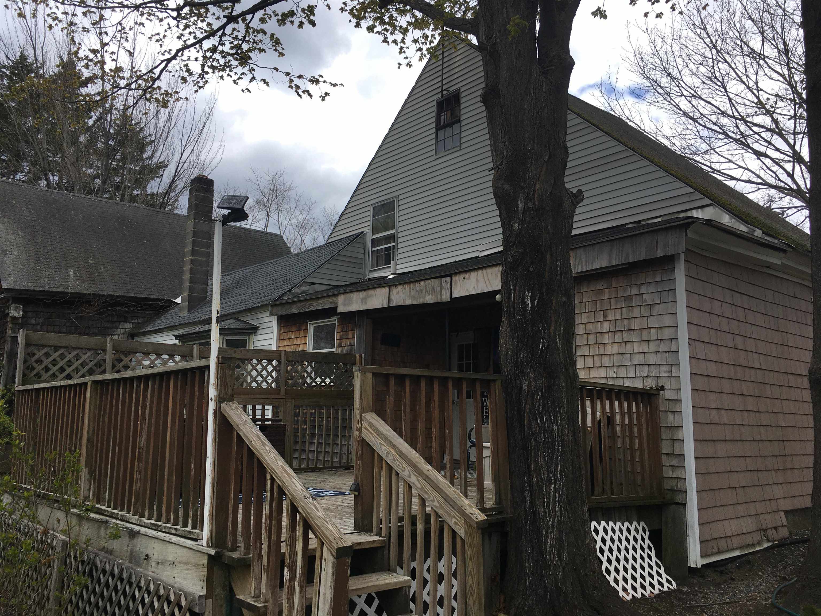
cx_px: 410
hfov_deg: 61.7
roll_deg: -2.1
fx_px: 688
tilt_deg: +10.3
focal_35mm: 29
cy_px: 308
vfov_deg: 48.2
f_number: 2.2
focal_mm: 4.15
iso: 25
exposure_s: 1/1202
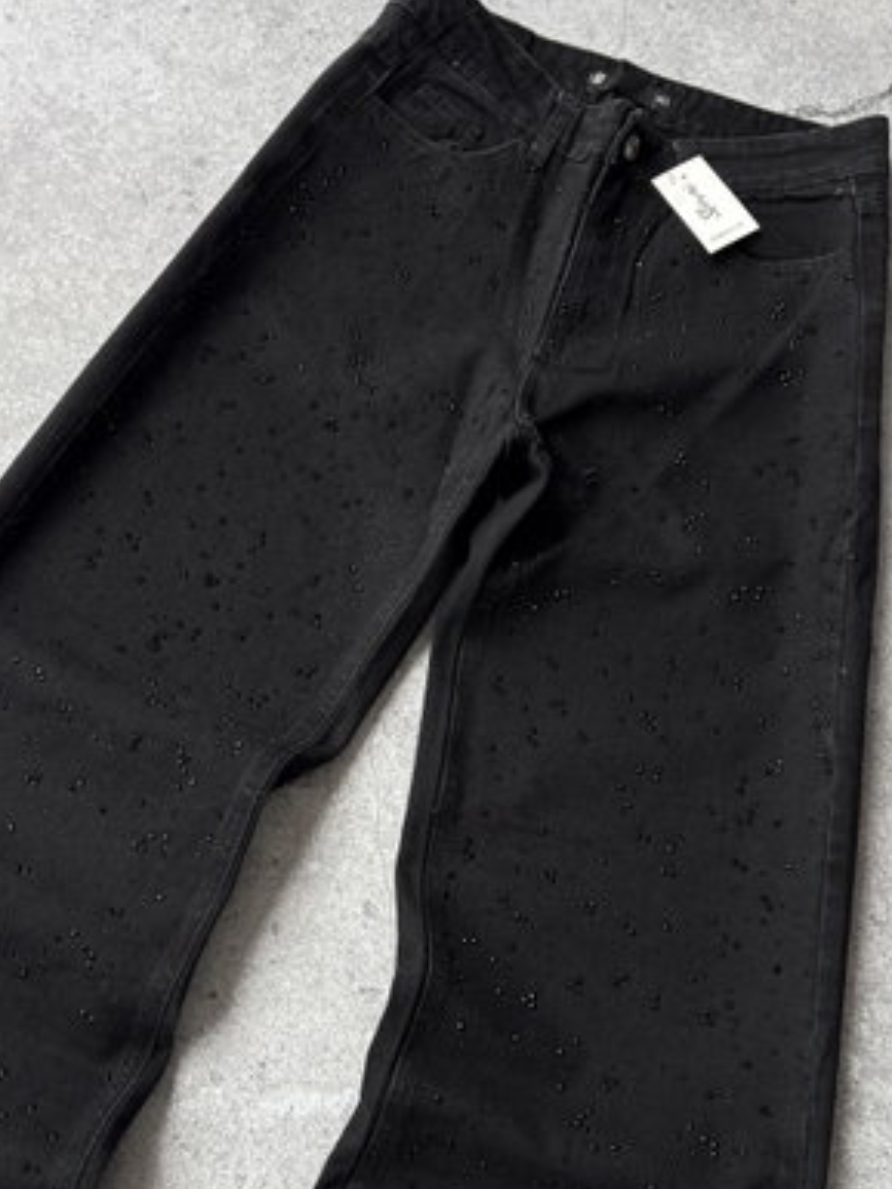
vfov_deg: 51.3
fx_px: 1236
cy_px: 644
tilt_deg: -72.7
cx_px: 438
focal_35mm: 36
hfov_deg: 39.7
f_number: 1.6
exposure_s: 1/660
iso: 50
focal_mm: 5.96
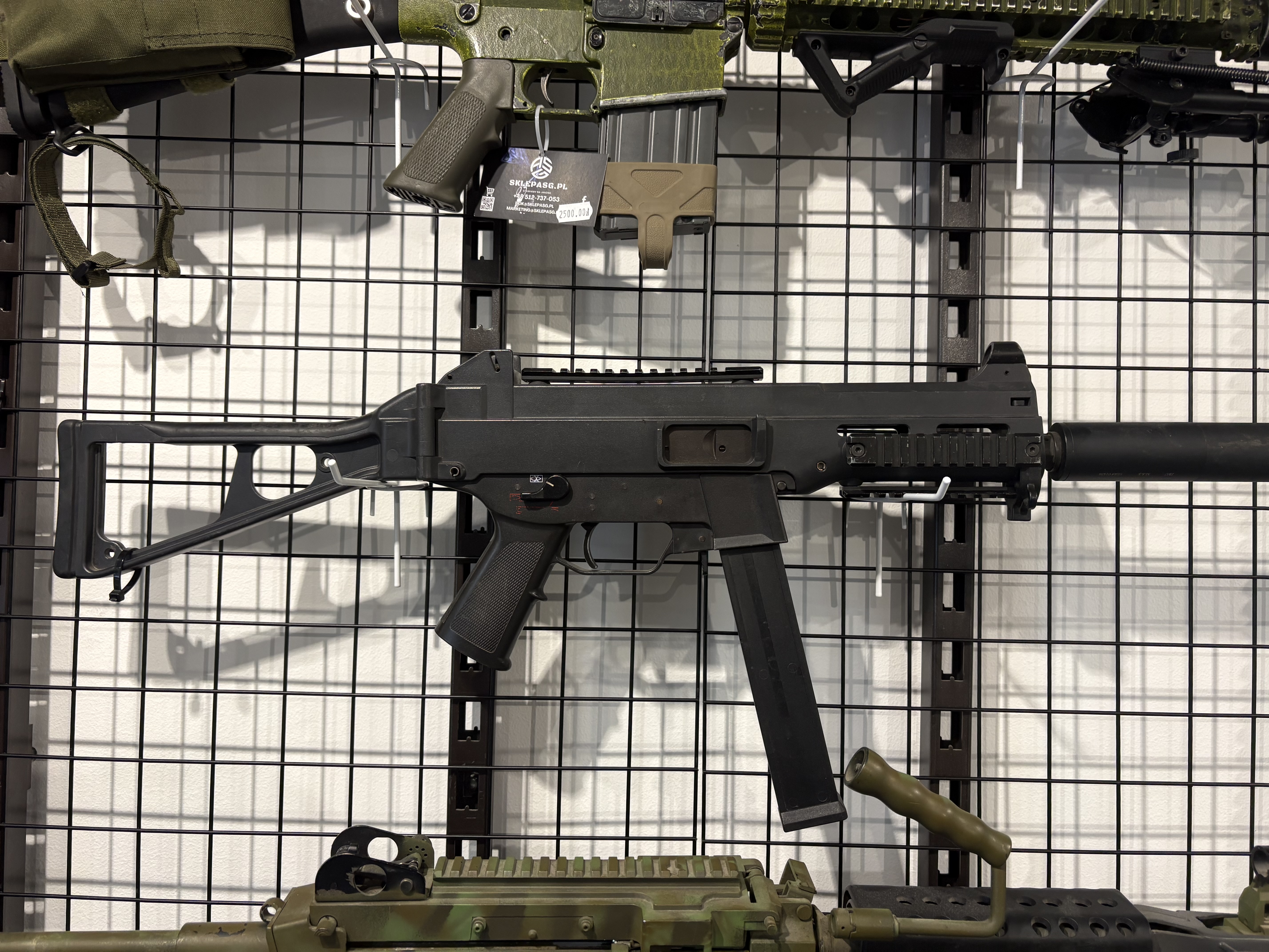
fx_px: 953
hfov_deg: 67.3
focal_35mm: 26
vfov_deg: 53.1
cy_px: 476
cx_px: 634
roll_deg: -1.3
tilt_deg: -0.3
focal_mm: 5.96
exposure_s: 1/50
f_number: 1.6
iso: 100
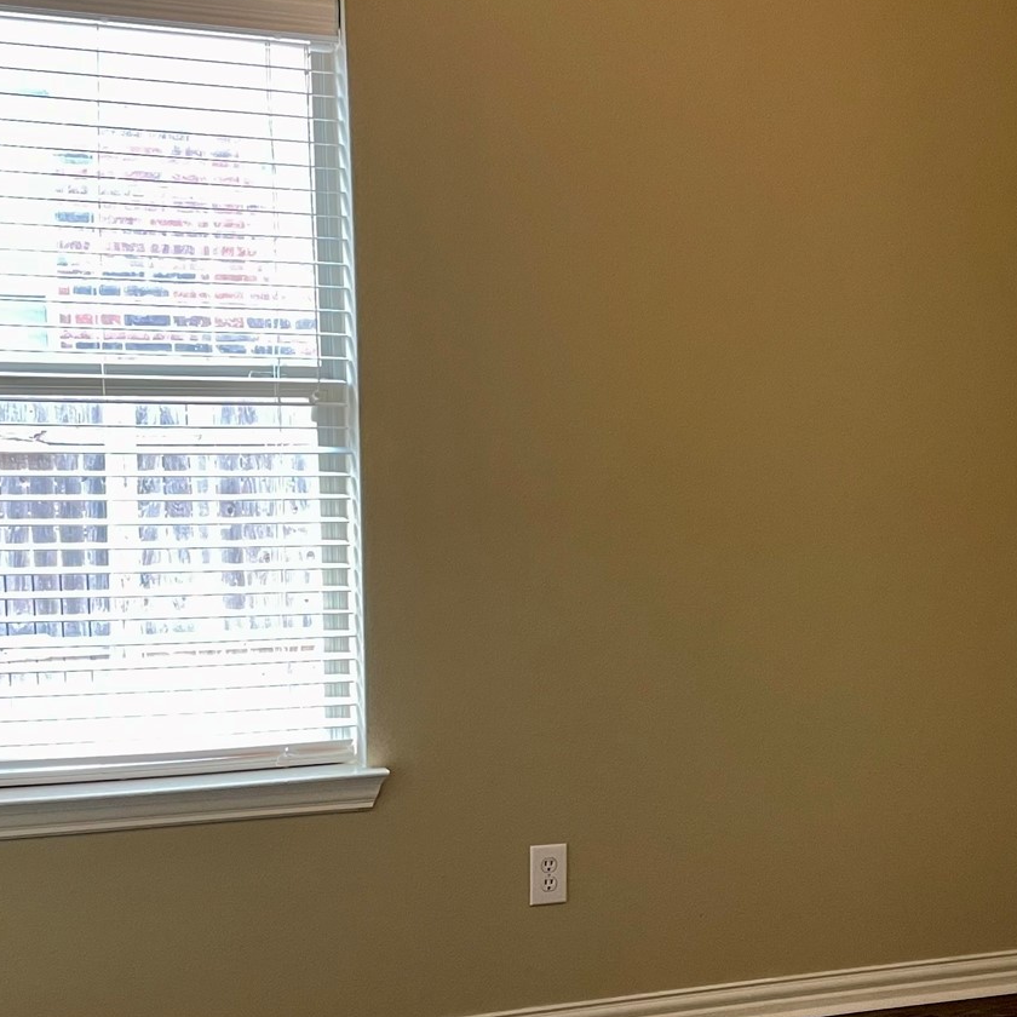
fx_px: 1861
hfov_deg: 30.3
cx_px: 706
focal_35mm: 56
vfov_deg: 30.4
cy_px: 660
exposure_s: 1/60
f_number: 1.6
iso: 100
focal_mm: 4.2
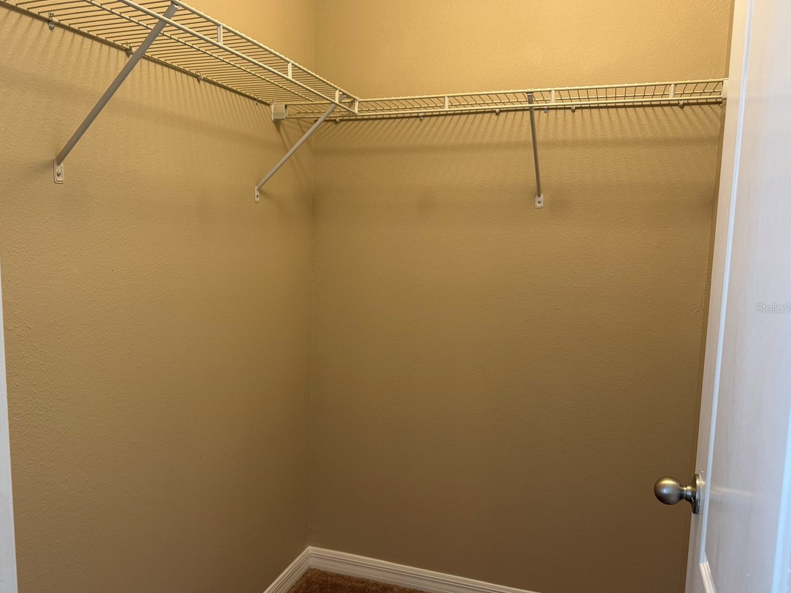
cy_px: 308
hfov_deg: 63.2
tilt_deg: -7.4
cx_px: 349
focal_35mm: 28
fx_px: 640
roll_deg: -0.7
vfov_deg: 49.8
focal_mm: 6.76
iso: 160
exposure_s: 1/60
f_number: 1.78
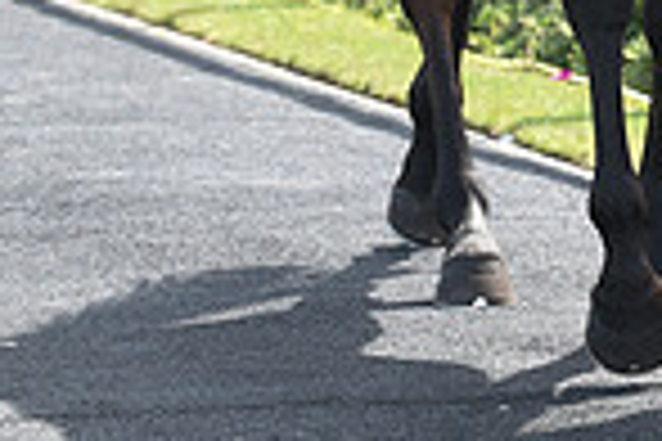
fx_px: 9801
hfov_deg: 3.9
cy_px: -380
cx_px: 959
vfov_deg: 2.6
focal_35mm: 533
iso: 500
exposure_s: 1/400
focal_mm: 135
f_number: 5.6
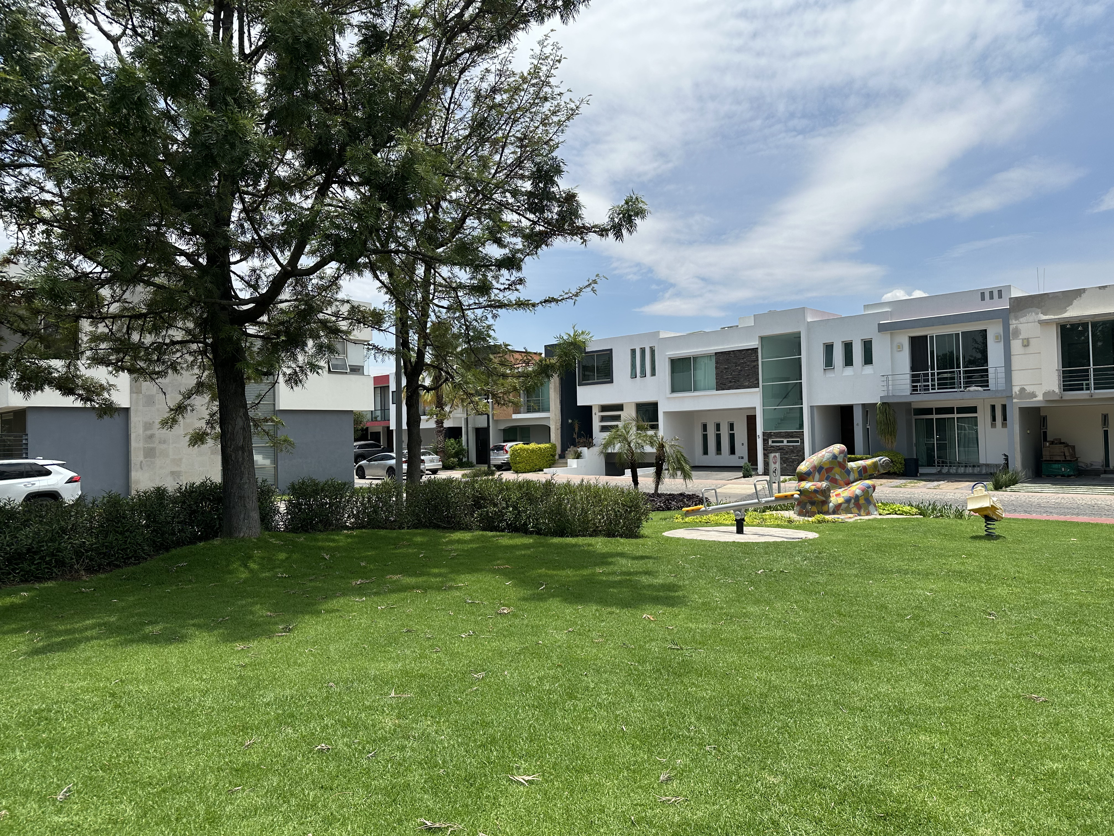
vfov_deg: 56.8
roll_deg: +1.5
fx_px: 772
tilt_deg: +2.7
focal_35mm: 24
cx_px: 557
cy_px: 418
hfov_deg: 71.6
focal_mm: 6.86
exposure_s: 1/5848
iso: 80
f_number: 1.78
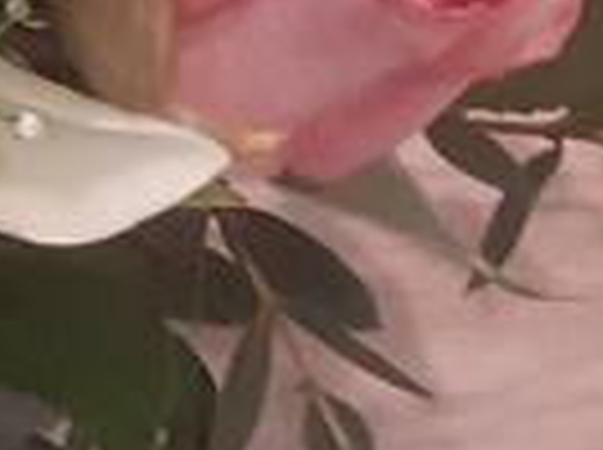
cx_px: -612
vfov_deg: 6.7
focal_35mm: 207
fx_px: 3599
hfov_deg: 9.0
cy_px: -688
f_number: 1.9
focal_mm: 3.6
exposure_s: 1/50
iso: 160
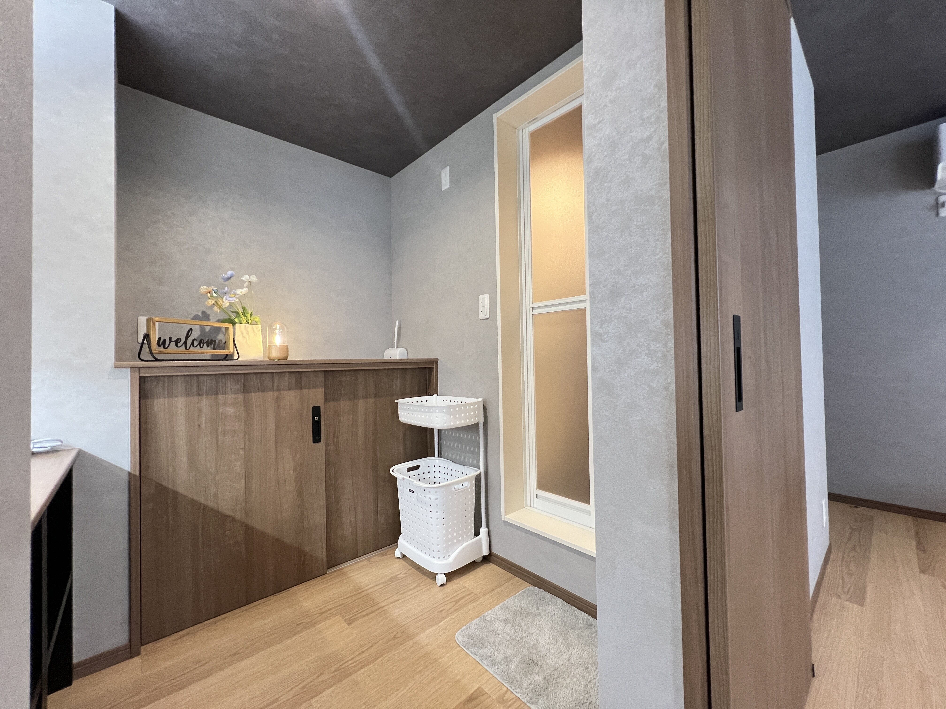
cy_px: 354
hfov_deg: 106.2
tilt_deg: +0.3
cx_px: 473
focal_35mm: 13
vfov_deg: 89.9
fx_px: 355
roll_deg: +0.8
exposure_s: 1/50
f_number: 1.8
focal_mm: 1.57
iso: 250
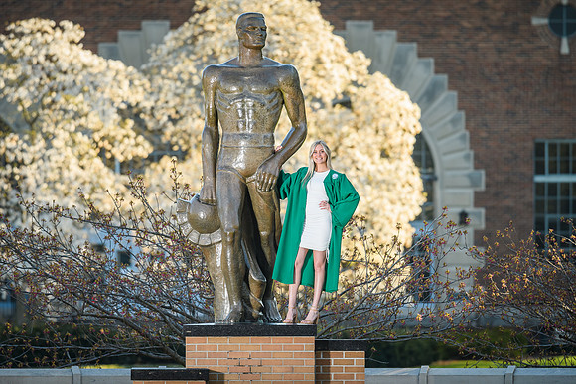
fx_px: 7678
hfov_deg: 4.3
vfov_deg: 2.9
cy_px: 186
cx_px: 307
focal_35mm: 480
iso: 160
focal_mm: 300
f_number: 4.5
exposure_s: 1/250
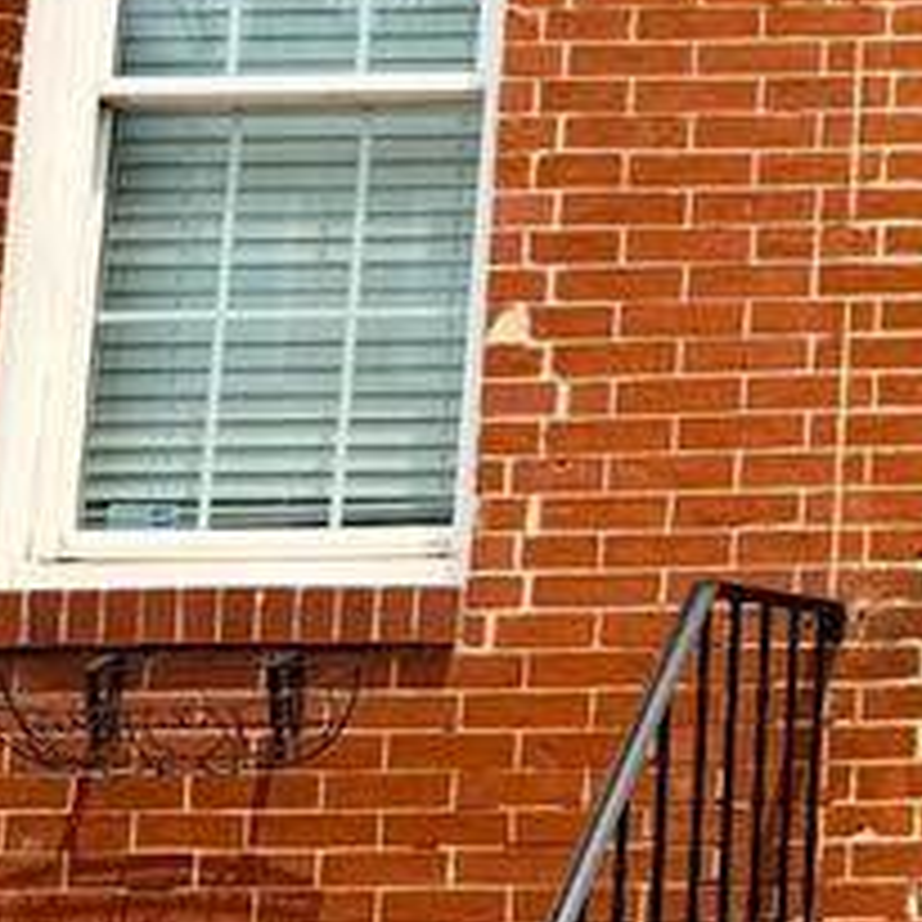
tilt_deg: +10.2
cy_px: 58
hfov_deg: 13.5
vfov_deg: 15.3
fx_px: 3375
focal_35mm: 112
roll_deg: +0.2
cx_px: 1781
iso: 80
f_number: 1.78
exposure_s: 1/3759
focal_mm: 6.76
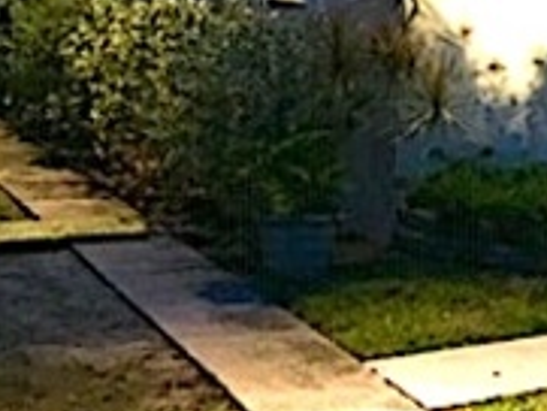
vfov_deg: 13.2
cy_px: -178
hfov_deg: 17.1
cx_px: 736
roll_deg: -2.6
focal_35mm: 107
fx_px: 1692
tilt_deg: +3.7
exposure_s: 1/15
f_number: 2.2
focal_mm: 4.15
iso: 500
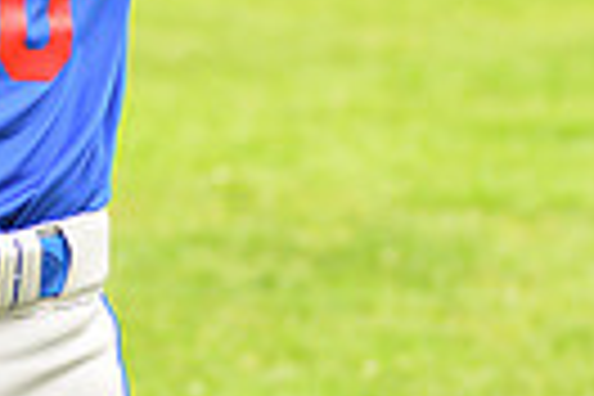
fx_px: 7276
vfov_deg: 3.1
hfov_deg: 4.7
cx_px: 40
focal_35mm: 441
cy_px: -245
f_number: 5
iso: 160
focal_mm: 100
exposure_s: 1/250
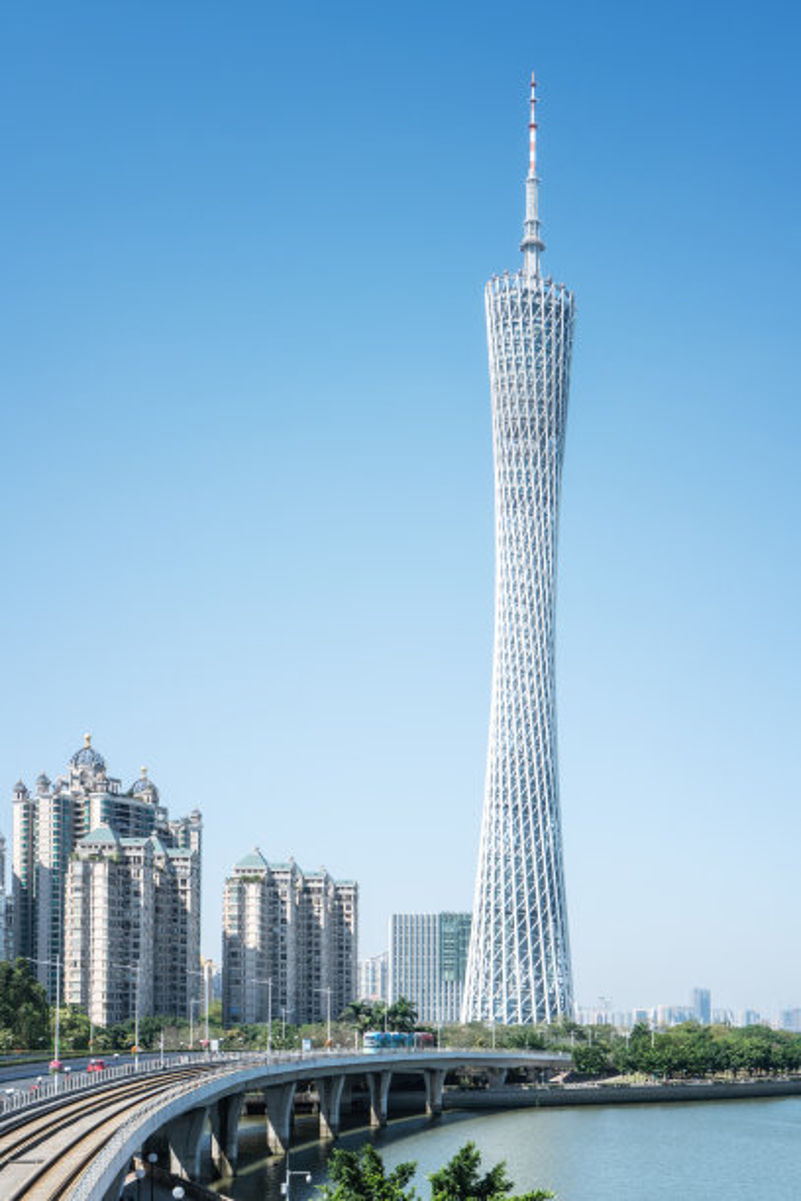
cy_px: 600
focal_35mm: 44
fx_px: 1468
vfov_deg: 44.5
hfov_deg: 30.5
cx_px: 400
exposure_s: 1/160
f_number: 11
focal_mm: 44
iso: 125
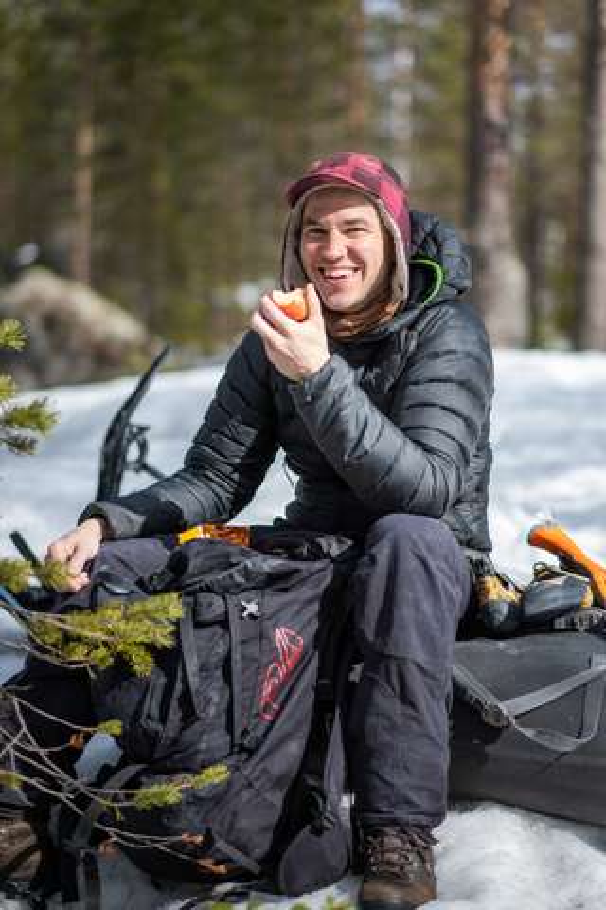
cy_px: 455
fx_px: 2121
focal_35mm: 84
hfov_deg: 16.3
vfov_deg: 24.2
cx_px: 303
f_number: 1.2
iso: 200
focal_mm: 56
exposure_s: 1/8000
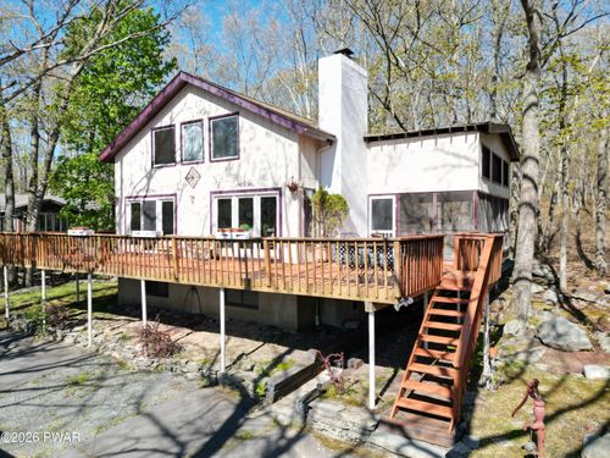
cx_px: 305
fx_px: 423
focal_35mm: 24
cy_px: 229
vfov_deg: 56.8
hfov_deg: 71.6
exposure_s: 1/2500
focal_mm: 6.72
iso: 200
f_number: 1.7
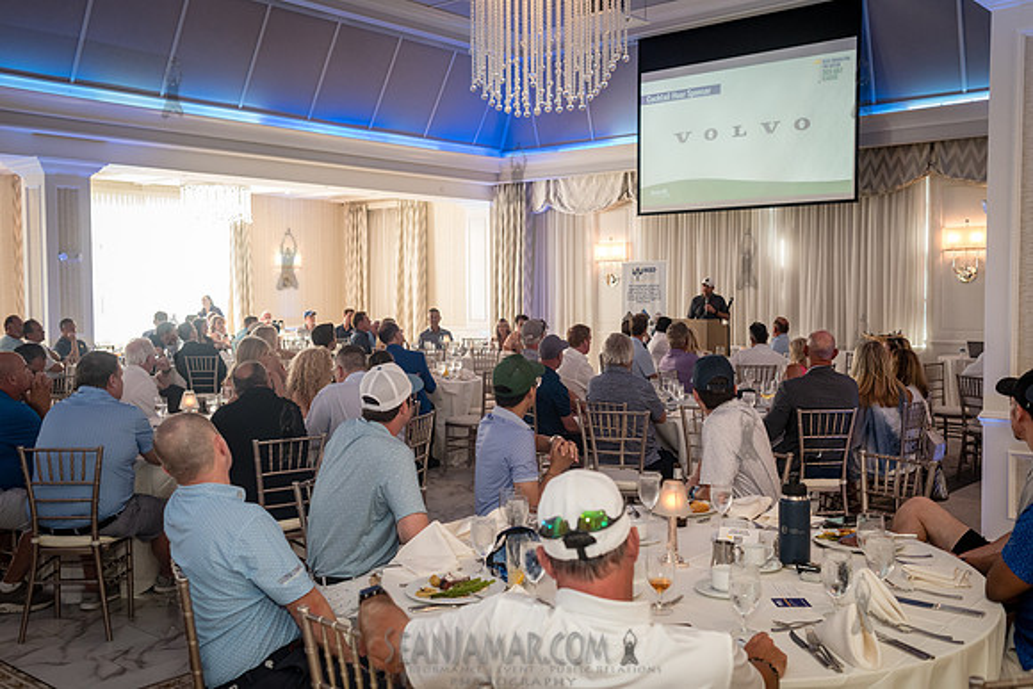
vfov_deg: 37.9
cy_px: 344
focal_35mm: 35
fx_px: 1004
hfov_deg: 54.4
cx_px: 516
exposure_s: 1/200
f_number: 4
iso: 1600
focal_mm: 35
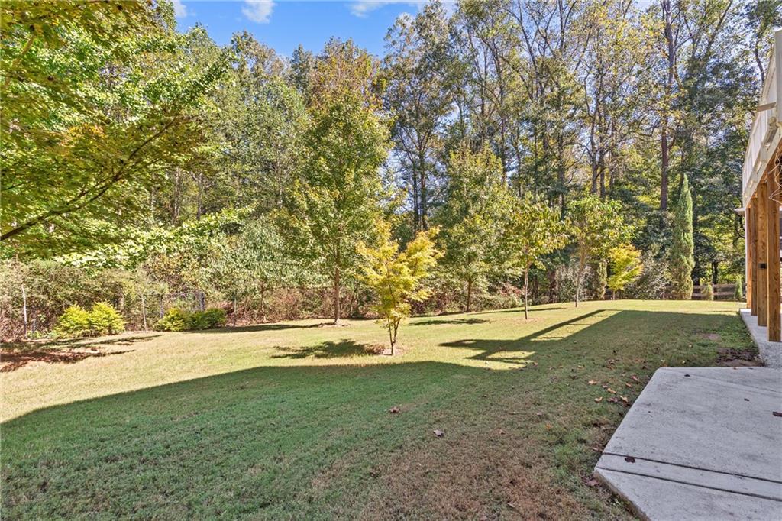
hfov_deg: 96.8
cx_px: 391
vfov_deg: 73.7
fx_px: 347
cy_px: 260
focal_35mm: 16
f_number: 6.3
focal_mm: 16
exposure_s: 1/800
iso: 1250
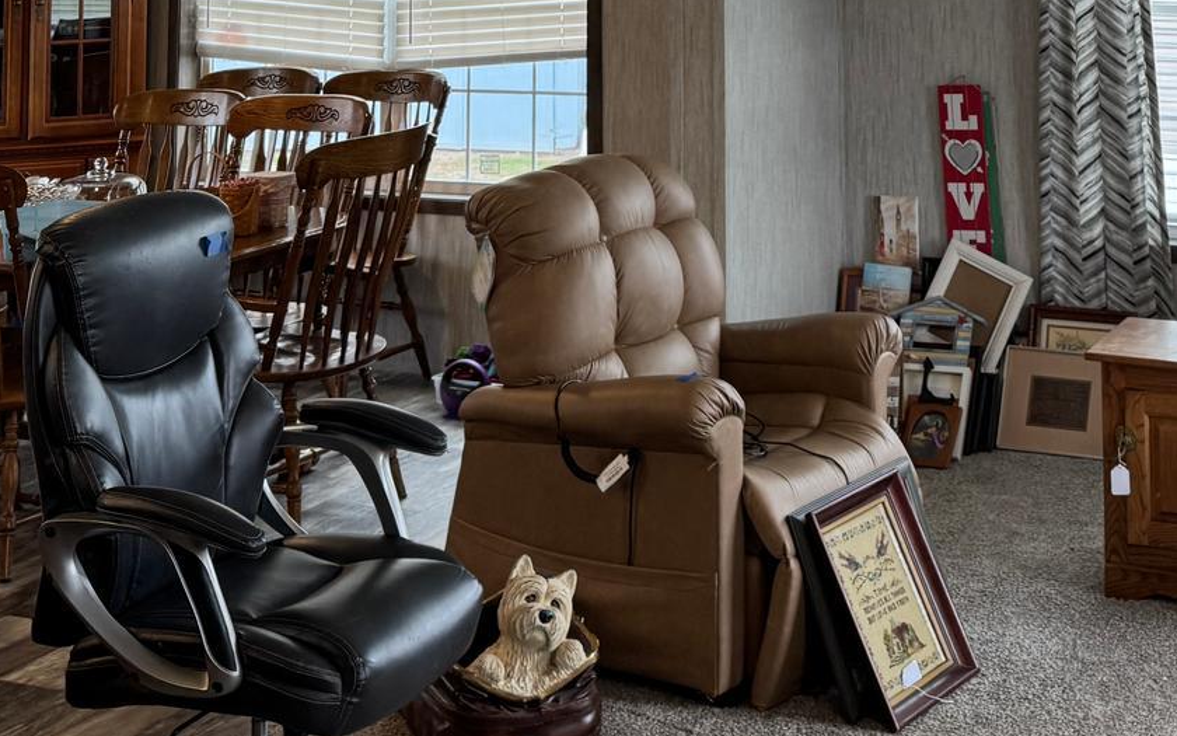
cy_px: -308
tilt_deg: +5.2
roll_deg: +1.4
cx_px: 801
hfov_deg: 32.6
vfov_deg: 18.9
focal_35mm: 62
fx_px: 1989
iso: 100
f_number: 1.78
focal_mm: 6.76
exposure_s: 1/120
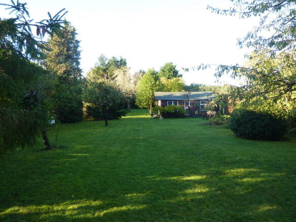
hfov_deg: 69.4
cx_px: 148
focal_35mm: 25
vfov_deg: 54.9
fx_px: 214
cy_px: 111
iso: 100
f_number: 3.3
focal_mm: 4.1
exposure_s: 1/100
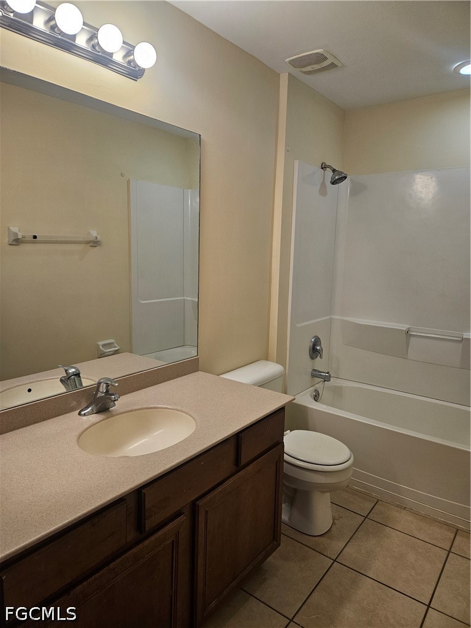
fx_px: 417
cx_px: 236
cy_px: 314
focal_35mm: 23
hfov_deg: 58.9
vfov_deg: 73.9
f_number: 1.8
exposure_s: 1/120
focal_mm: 5.4
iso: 125
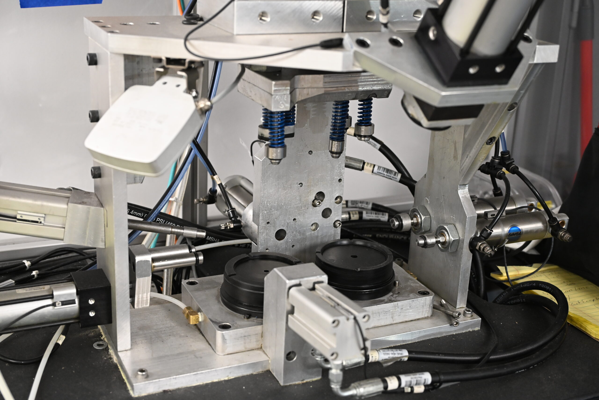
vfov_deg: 27.5
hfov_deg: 40.3
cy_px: 200
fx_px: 815
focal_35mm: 49
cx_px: 300
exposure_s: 1/125
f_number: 4
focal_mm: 49
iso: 3200
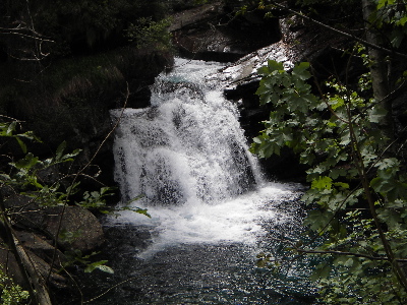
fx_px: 976
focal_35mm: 83
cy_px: 152
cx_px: 204
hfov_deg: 23.6
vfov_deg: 17.8
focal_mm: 13.8
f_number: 3.9
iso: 50
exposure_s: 1/250
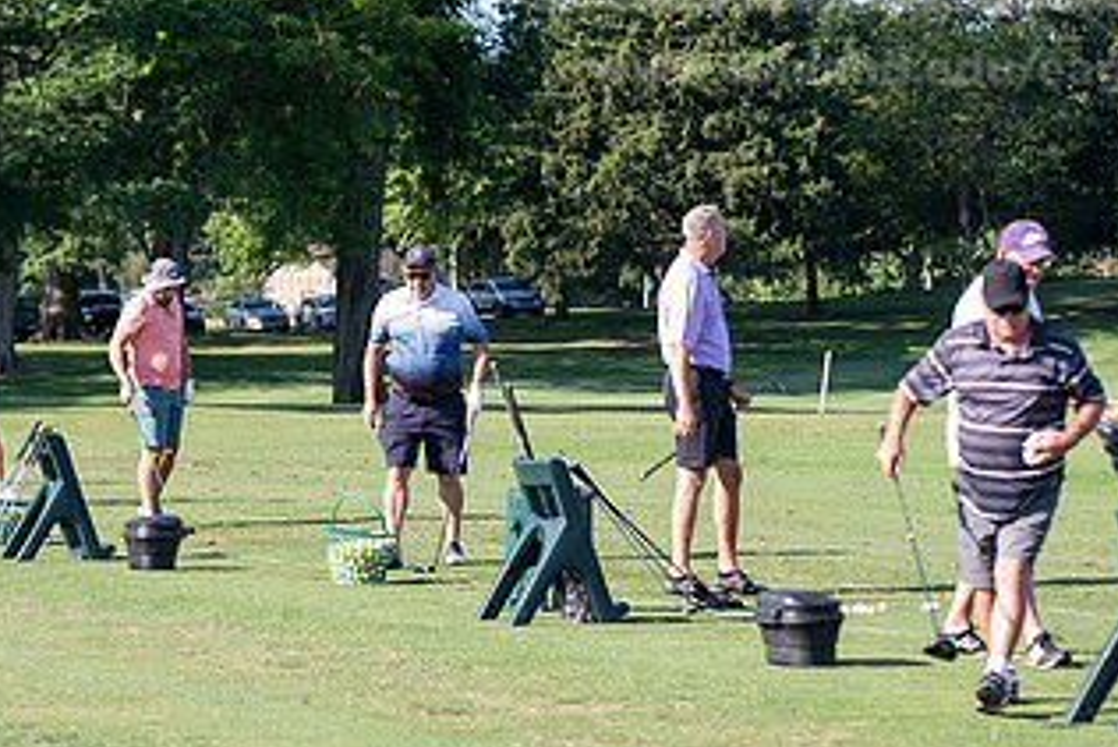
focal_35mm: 143
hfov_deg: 14.3
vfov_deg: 9.6
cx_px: 428
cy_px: 143
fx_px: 4443
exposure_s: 1/400
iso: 80
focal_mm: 78
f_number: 3.5
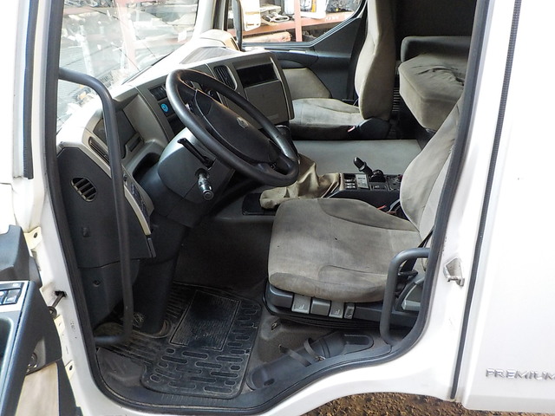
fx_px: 481
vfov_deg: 46.8
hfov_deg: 60.0
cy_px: 208
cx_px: 278
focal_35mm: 30
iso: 360
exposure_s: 1/30
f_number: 3.3
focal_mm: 4.1
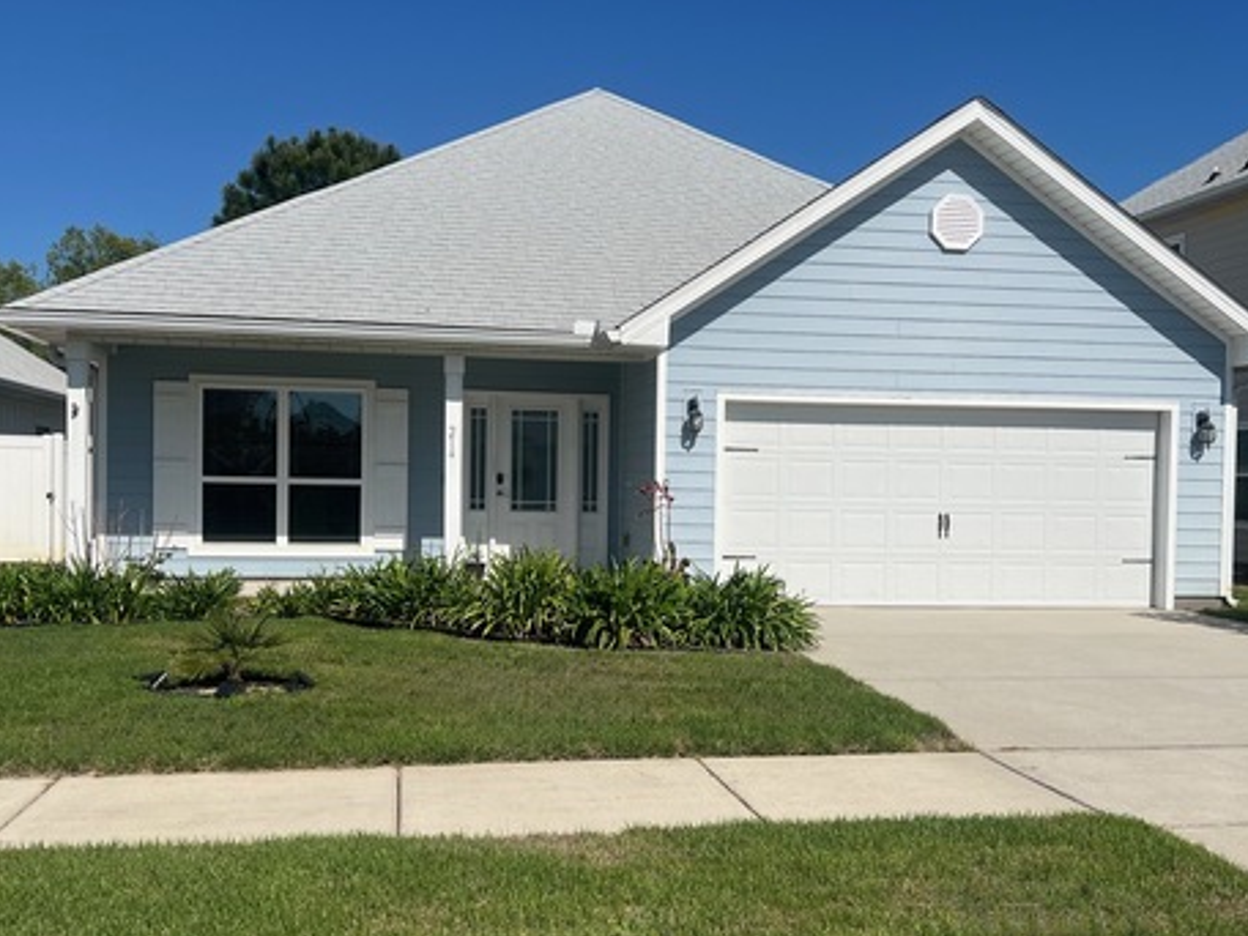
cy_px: 520
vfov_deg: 37.7
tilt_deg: -2.1
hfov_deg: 49.0
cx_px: 645
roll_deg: -0.9
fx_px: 1370
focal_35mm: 38
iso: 50
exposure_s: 1/10309
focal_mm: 5.7
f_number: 1.5
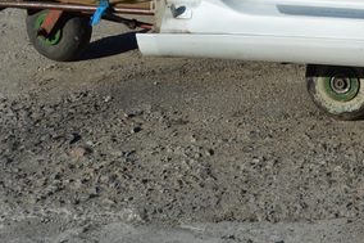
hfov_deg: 17.1
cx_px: 551
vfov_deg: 11.9
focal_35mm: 108
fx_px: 1091
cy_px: -151
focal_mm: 20
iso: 100
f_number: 9
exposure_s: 1/320
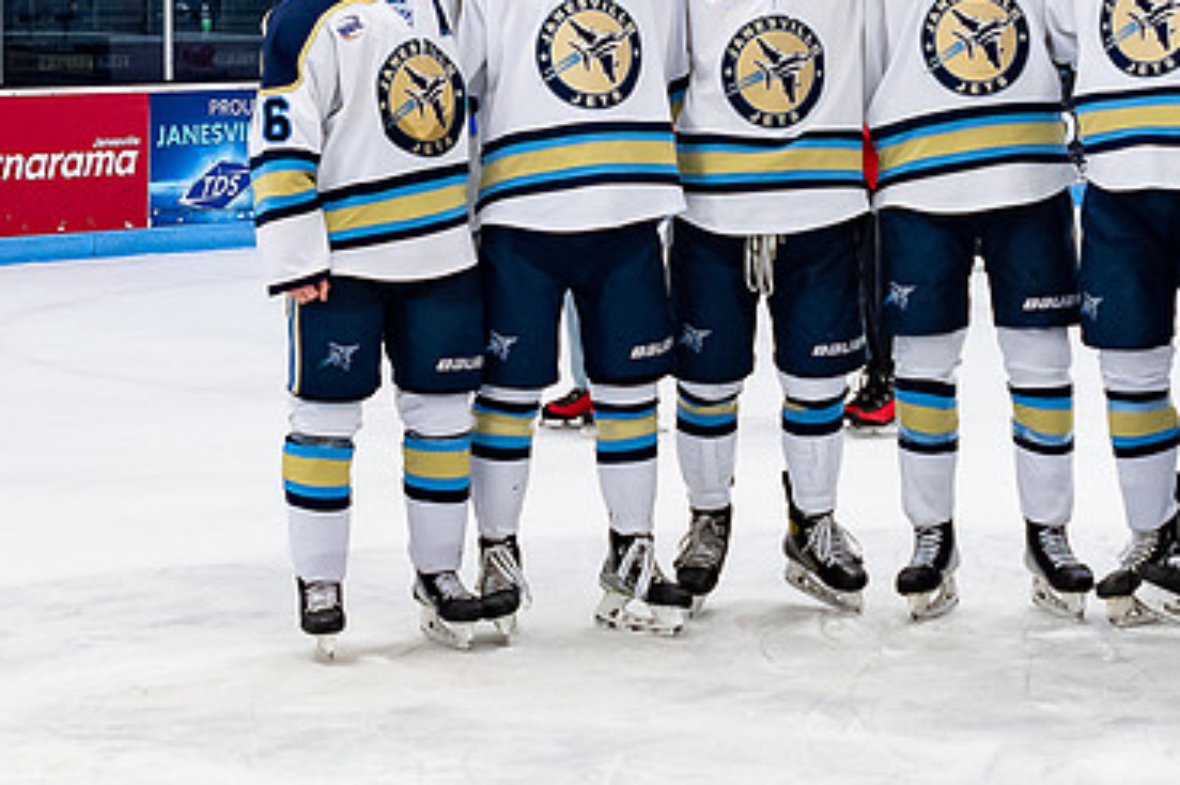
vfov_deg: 11.8
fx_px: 3768
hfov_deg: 17.6
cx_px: 947
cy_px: 42
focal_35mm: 115
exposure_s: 1/250
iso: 400
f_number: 4
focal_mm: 29
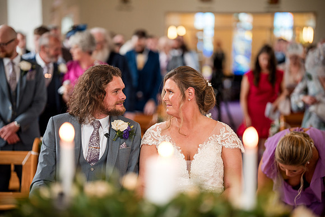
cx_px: 162
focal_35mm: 85
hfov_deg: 23.9
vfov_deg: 16.1
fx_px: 768
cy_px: 108
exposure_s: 1/500
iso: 640
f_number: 1.4
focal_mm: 85
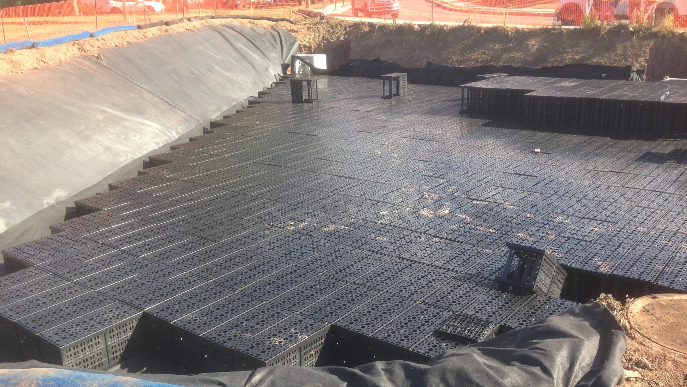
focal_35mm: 36
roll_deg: -1.2
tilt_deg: -18.7
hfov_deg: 55.3
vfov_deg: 32.8
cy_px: 201
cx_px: 344
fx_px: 656
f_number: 2.4
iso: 50
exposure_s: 1/475
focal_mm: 4.12
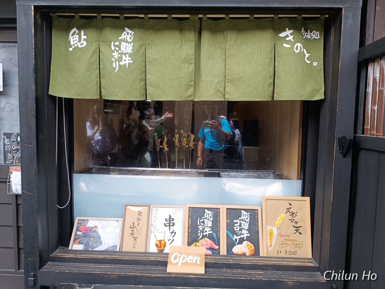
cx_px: 192
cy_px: 144
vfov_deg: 56.8
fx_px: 267
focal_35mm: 24
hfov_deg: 71.6
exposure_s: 1/100
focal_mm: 6.14
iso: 80
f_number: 1.65
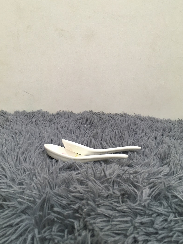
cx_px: 90
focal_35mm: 33
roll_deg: -1.6
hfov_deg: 42.9
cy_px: 107
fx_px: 233
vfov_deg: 55.2
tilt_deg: -12.9
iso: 100
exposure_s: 1/33
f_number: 2.2
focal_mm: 4.15
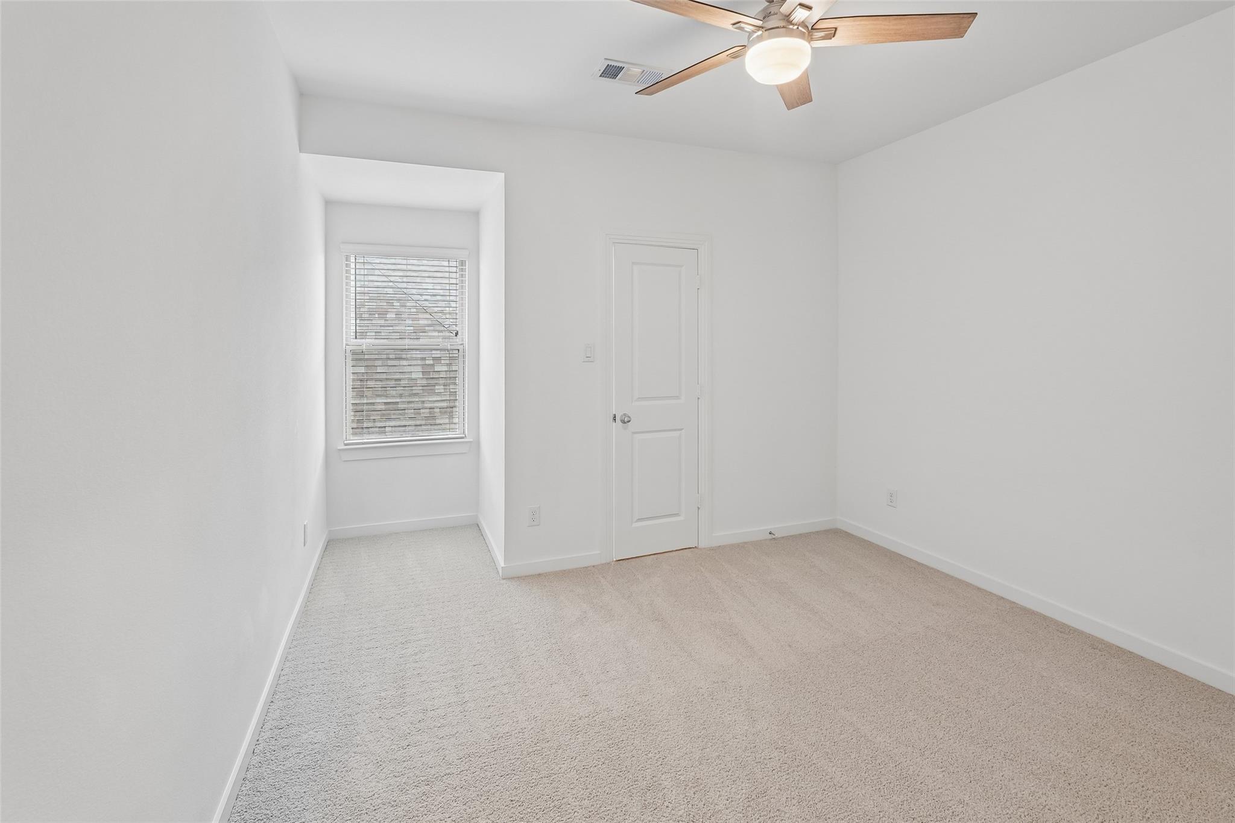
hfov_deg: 96.7
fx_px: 549
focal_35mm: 16
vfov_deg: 73.7
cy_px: 412
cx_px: 618
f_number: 8
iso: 400
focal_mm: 16
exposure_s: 1/8
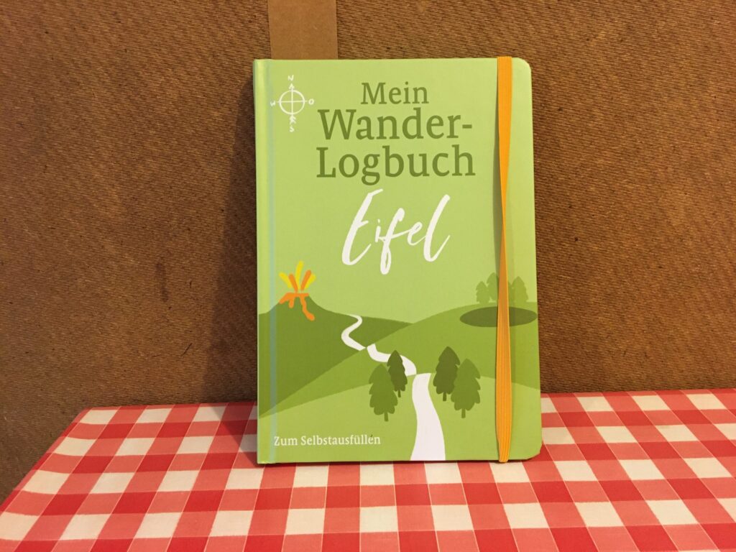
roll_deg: +2.3
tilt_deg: -15.7
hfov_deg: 61.7
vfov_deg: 48.2
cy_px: 276
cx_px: 368
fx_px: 617
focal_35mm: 29
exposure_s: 1/20
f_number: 2.2
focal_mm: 4.15
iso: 200
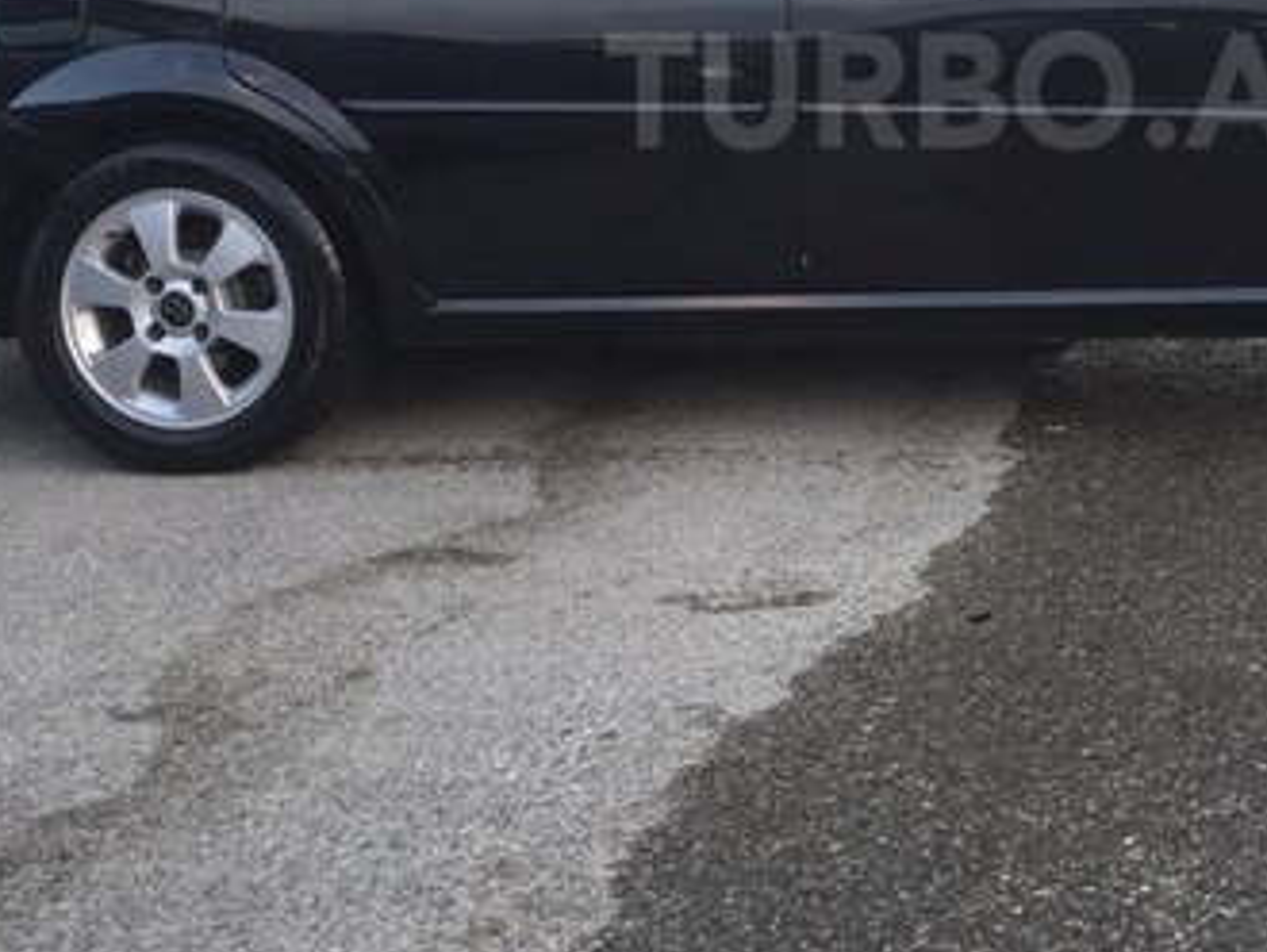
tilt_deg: -6.2
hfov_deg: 32.4
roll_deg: +2.4
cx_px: 998
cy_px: 90
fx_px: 2124
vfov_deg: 24.5
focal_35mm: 58
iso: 40
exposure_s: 1/50
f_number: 2.2
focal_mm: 4.15
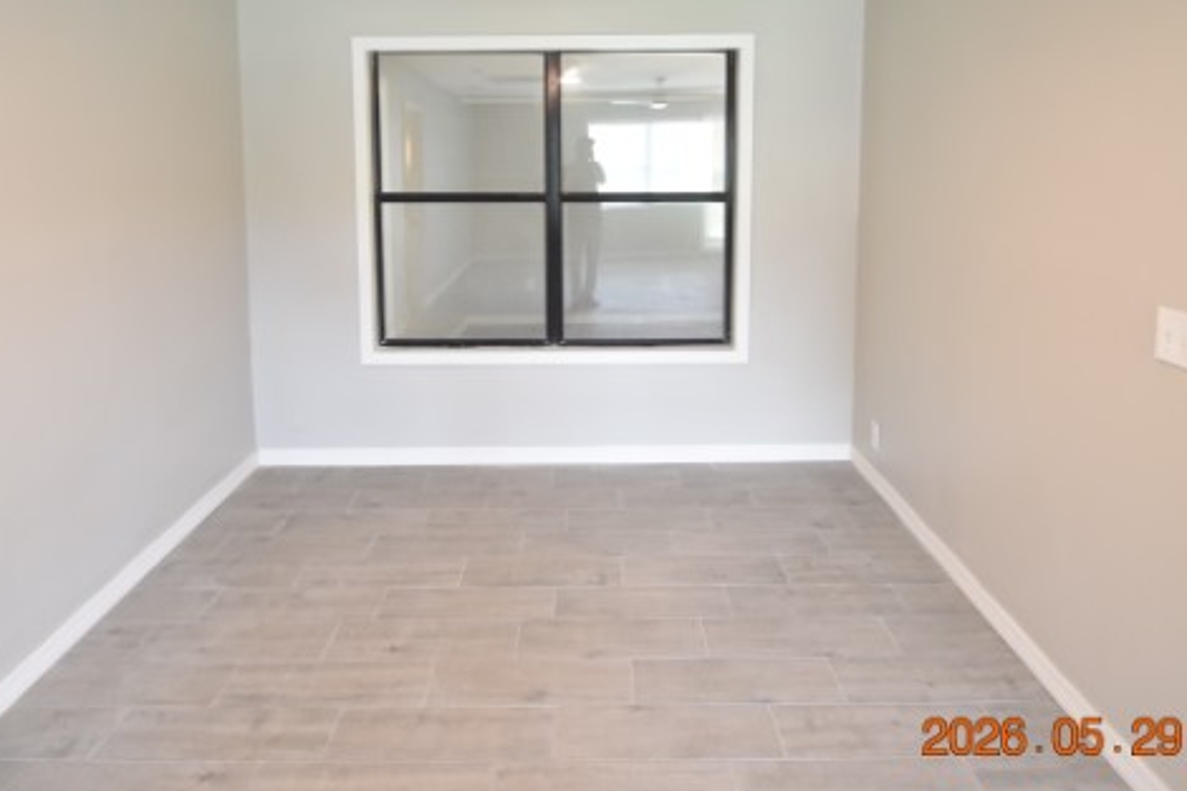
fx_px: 758
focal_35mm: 23
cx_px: 588
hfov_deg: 76.1
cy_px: 222
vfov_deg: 53.2
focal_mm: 10
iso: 800
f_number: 3.5
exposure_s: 1/30
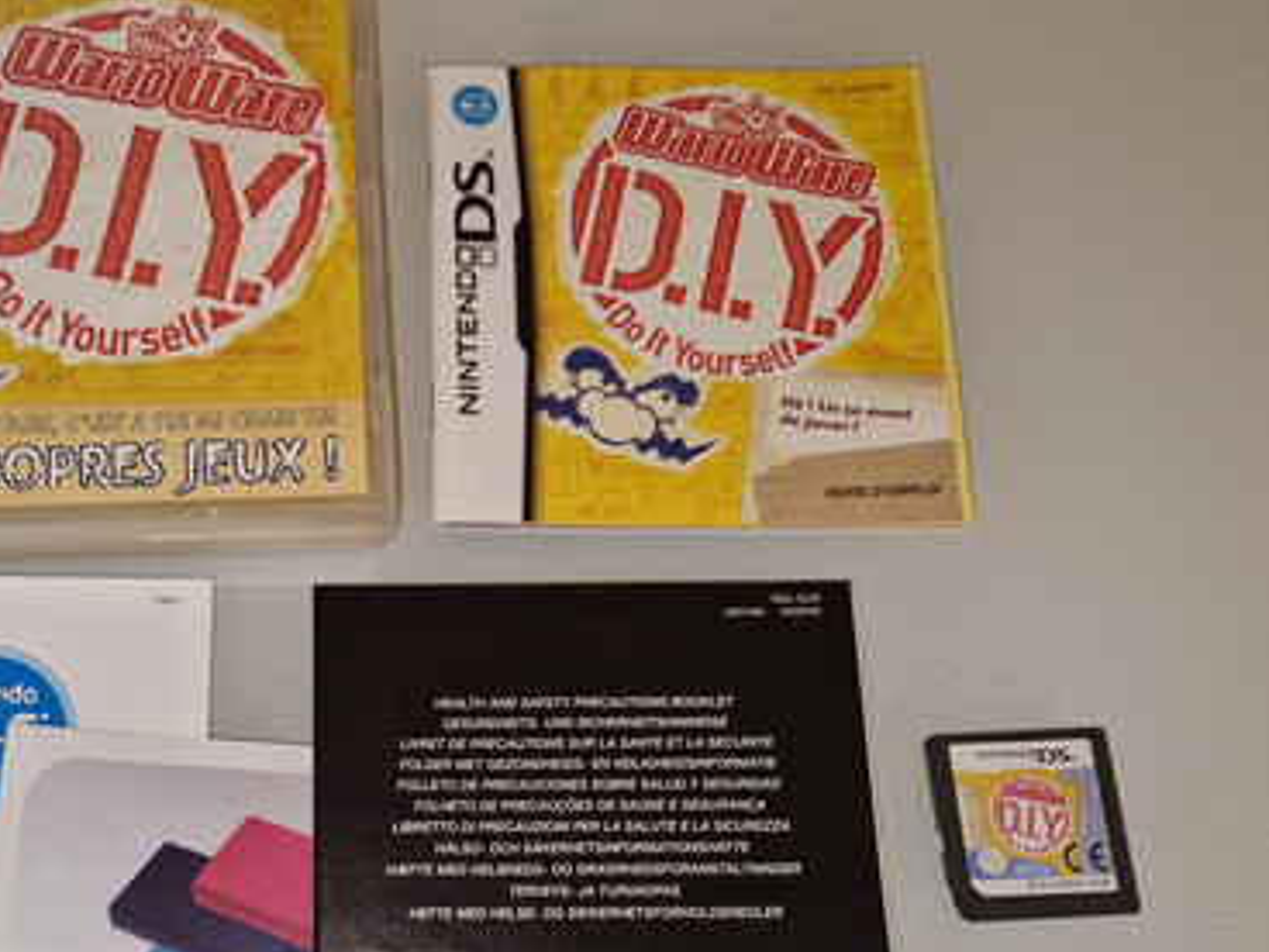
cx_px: 355
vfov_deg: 35.5
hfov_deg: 45.5
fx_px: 1466
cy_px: 659
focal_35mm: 40
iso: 170
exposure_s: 1/50
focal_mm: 5.4
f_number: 1.8
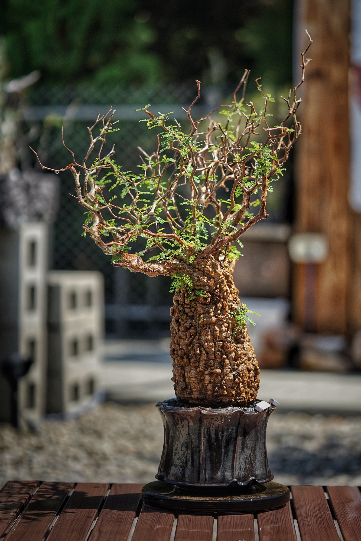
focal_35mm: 108
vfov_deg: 18.9
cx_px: 206
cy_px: 230
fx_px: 1625
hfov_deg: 12.7
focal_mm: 90
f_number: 2.8
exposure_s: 1/2500
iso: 320
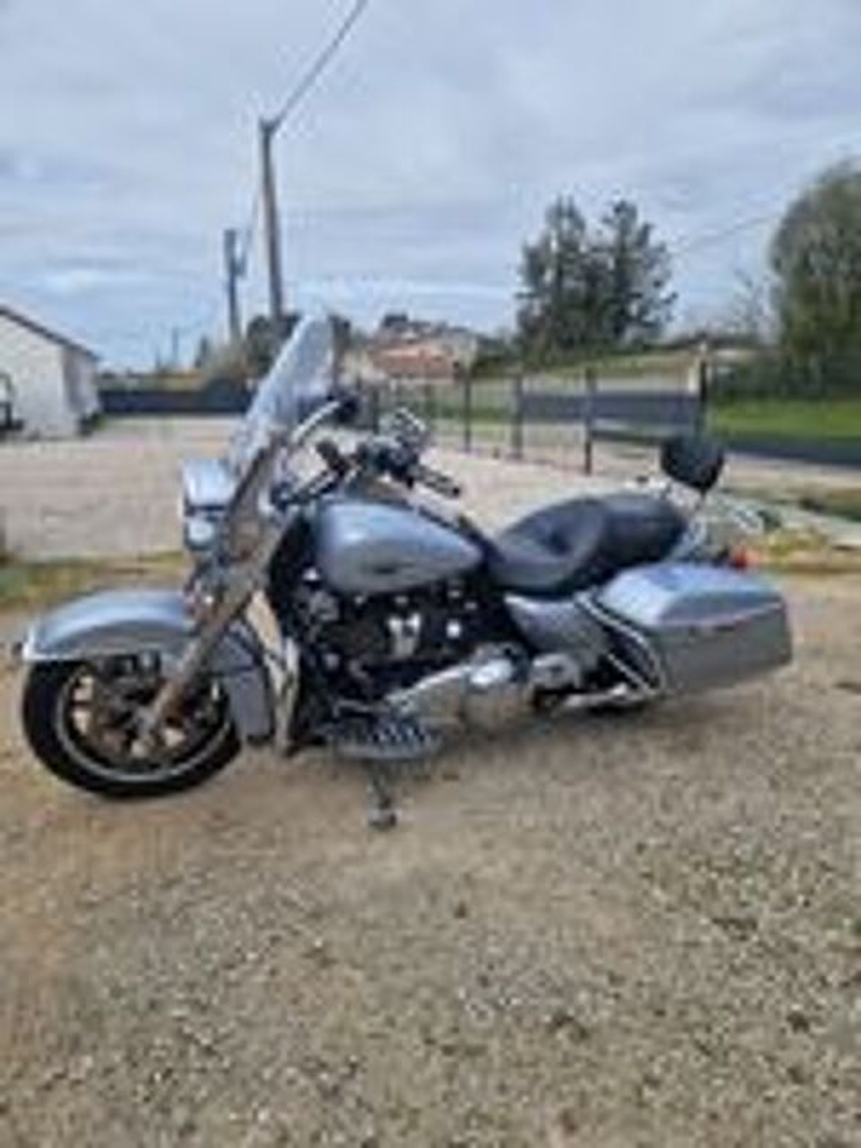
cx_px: 430
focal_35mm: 23
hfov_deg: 58.9
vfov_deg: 73.9
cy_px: 574
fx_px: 763
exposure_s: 1/1456
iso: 50
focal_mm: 5.4
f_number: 1.8
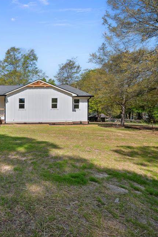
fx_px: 145
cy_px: 119
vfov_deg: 78.6
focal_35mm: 22
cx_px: -5
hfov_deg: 46.4
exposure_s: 1/250
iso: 100
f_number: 8
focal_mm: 14
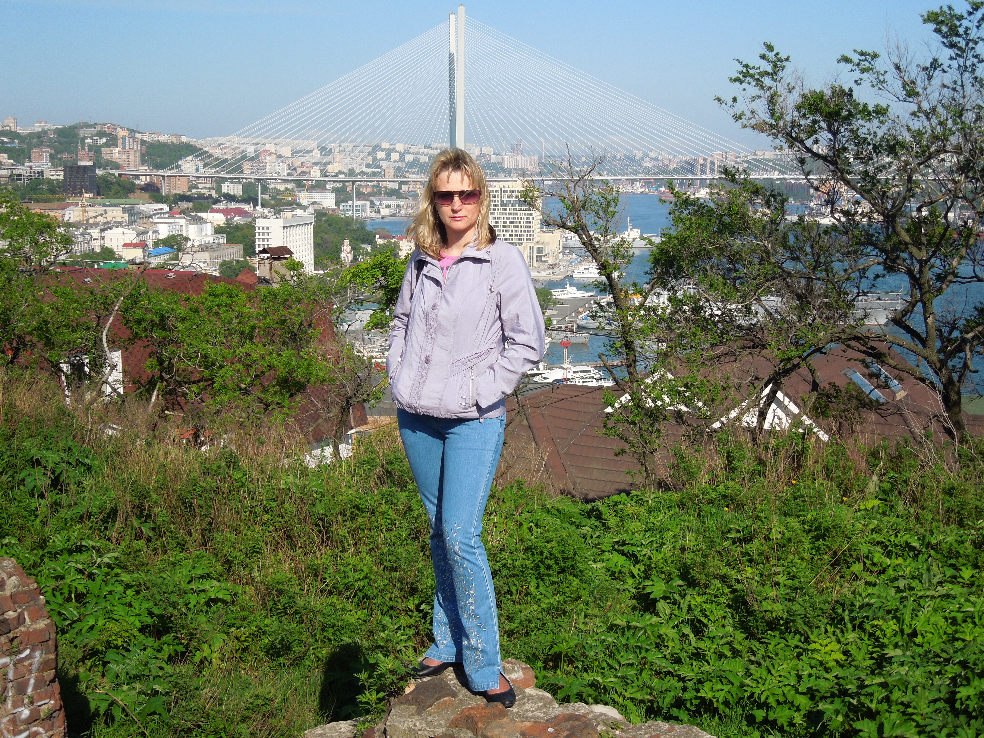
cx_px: 492
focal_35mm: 48
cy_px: 369
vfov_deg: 30.3
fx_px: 1364
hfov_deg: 39.7
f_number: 8
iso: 100
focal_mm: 8.7
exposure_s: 1/250
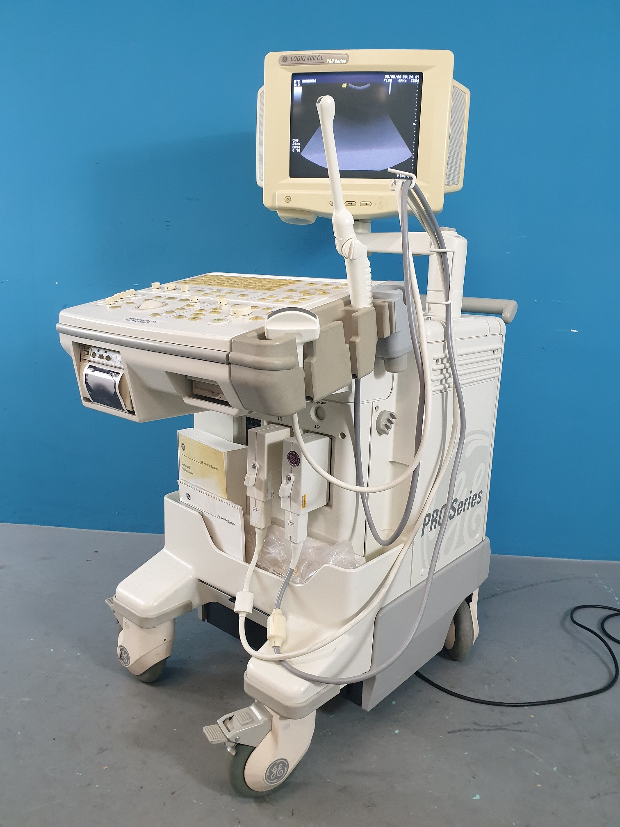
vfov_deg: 67.3
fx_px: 621
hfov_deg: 53.1
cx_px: 310
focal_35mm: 26
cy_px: 414
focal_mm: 4.3
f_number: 2.4
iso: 400
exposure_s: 1/50
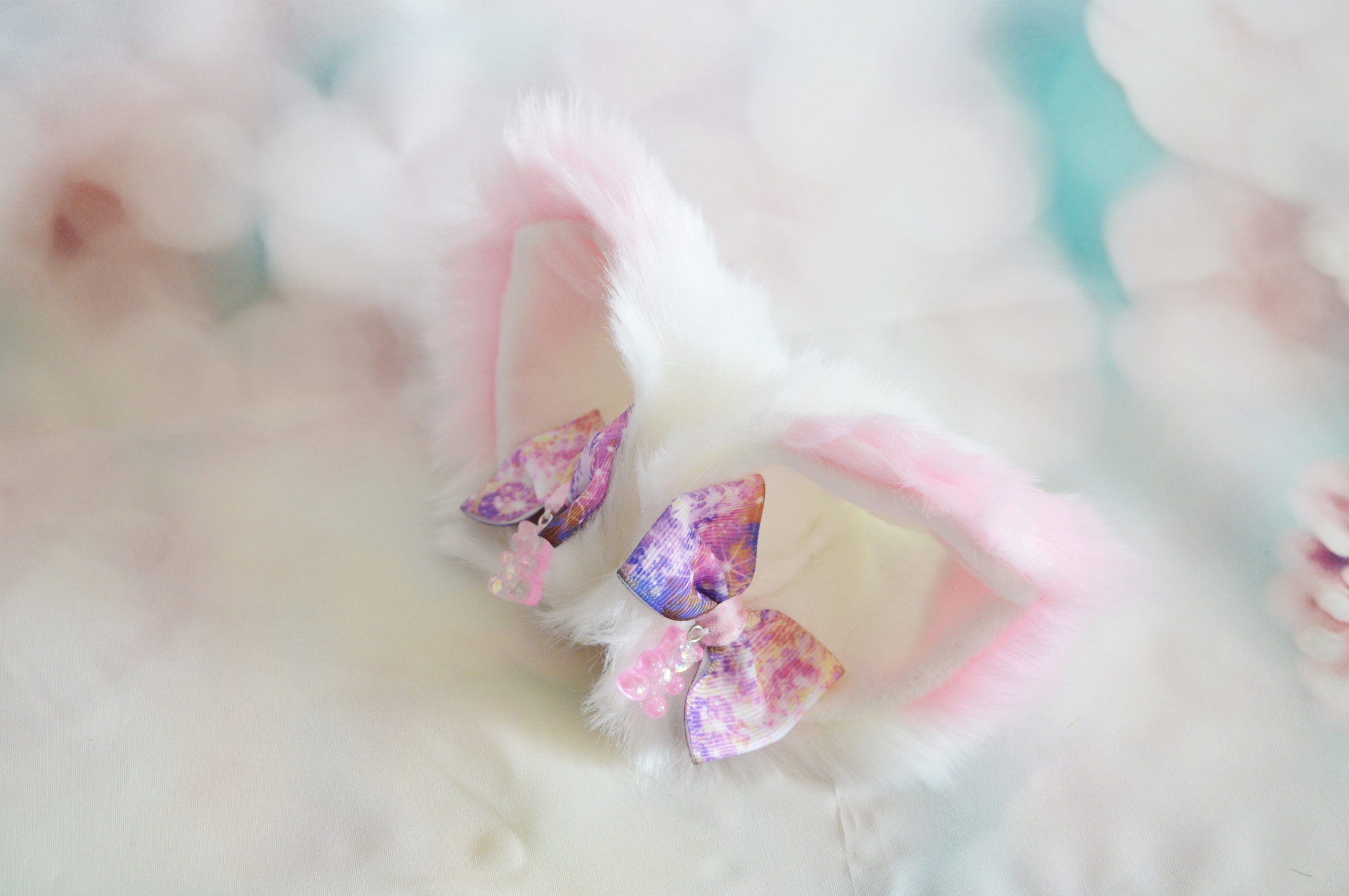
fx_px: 2246
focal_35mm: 60
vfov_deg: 22.6
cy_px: 448
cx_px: 674
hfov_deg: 33.4
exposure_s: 1/100
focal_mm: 40
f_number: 5
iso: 400
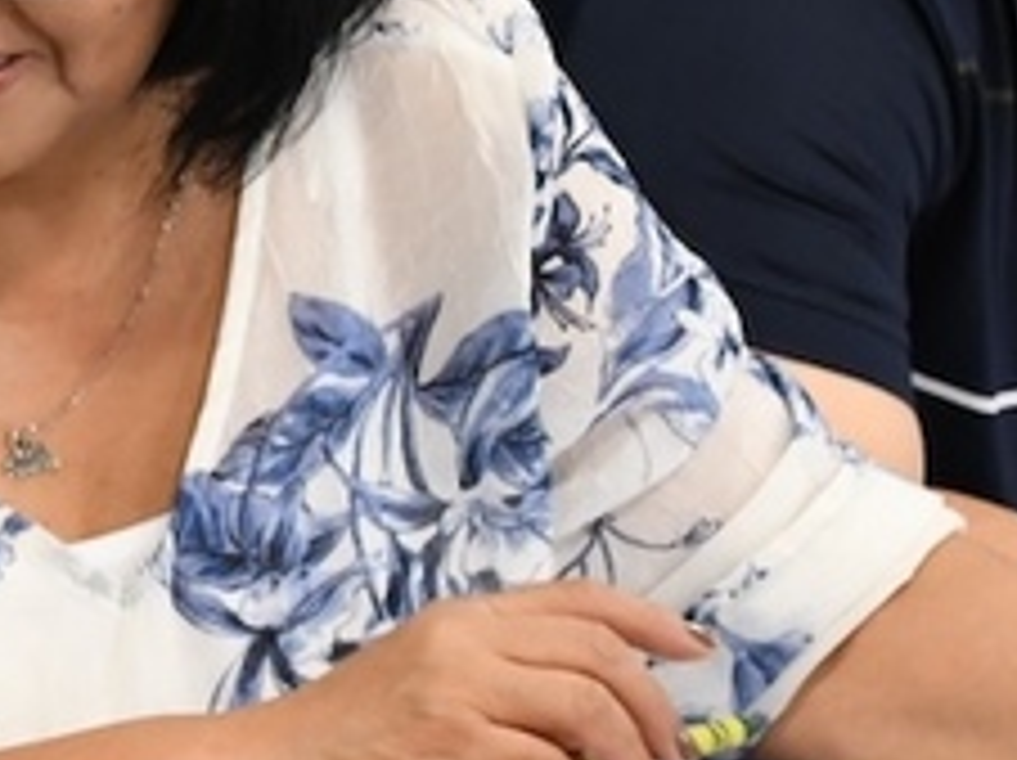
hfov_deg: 9.9
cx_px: -342
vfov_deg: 7.6
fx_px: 5752
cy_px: 229
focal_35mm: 196
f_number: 5.6
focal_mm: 30
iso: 2000
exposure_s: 1/60
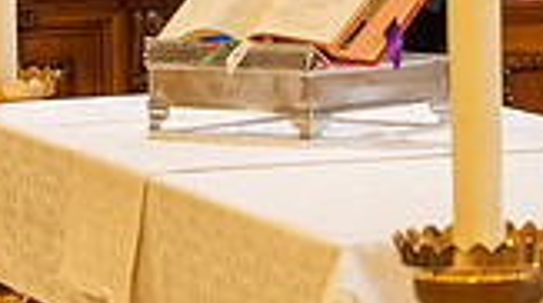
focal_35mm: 314
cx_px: 653
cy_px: -191
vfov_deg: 3.8
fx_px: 4513
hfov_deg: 6.8
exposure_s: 1/100
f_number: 4
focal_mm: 84
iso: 3200
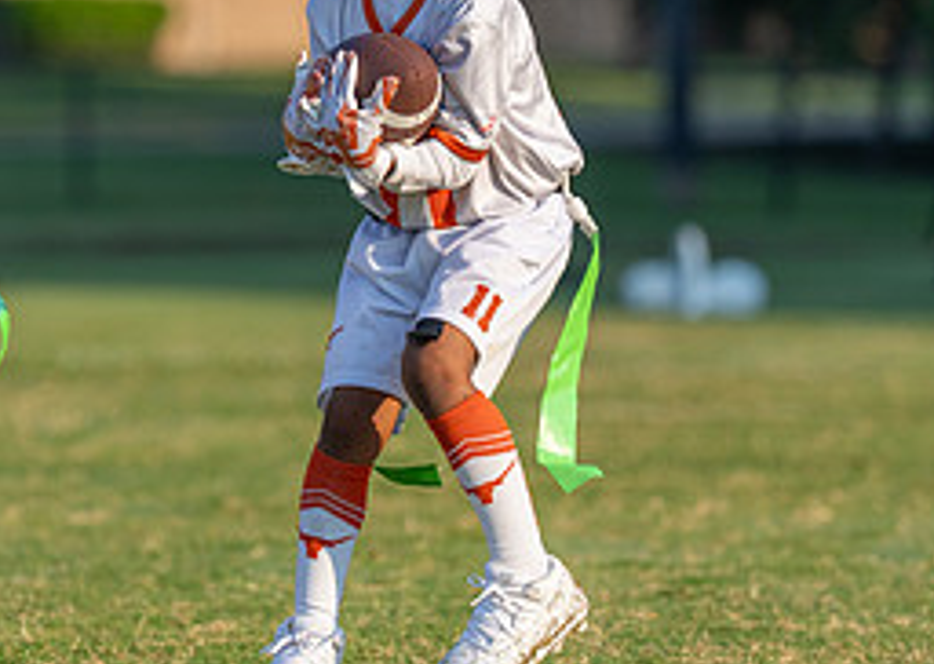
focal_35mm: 430
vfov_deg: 3.3
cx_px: 176
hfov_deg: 4.7
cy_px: 169
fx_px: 11388
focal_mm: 150
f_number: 2.8
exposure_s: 1/3200
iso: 250
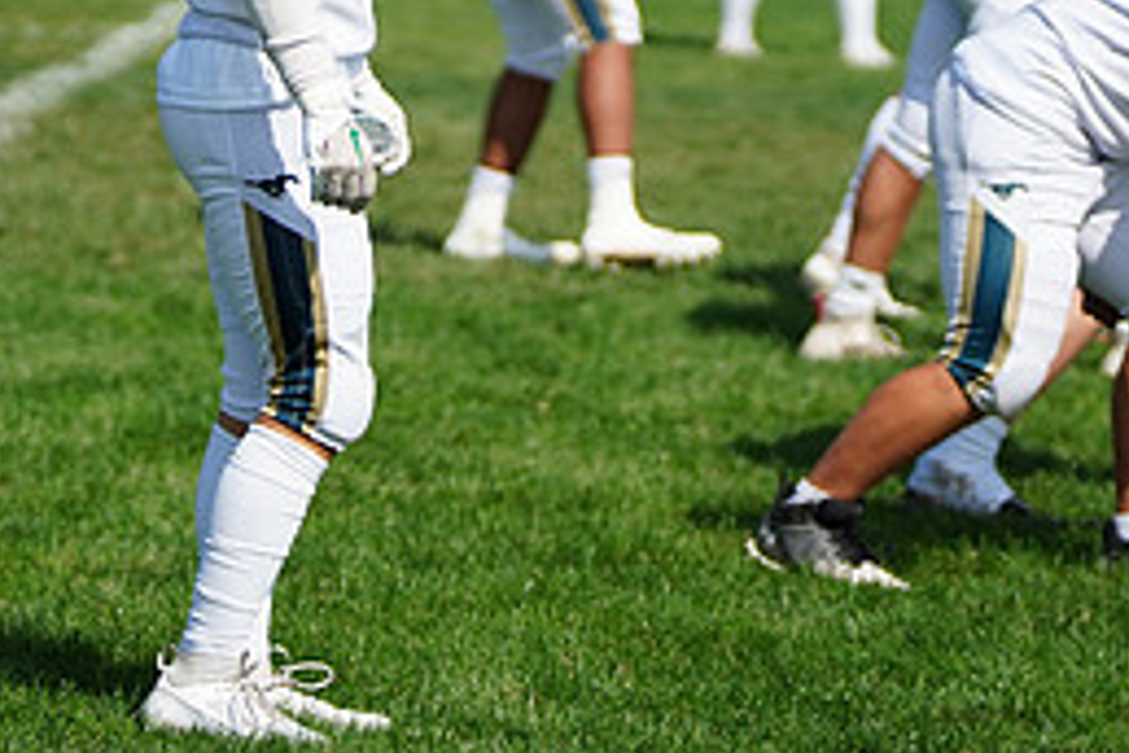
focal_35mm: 333
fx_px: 10442
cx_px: 429
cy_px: 20
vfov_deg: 4.1
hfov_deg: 6.2
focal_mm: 148
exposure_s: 1/8000
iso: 400
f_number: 2.8
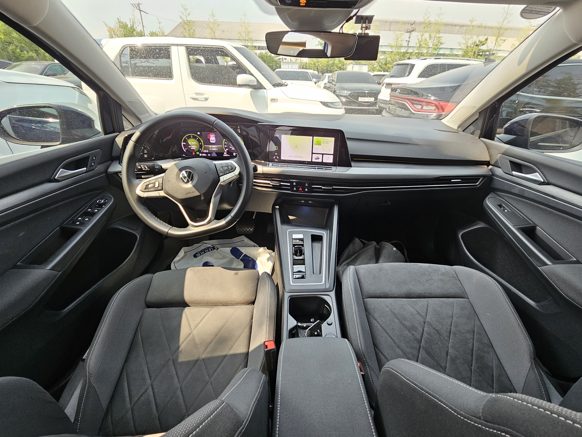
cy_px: 214
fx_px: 235
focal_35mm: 14
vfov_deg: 85.7
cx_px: 303
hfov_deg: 102.0
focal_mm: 2.2
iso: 160
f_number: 2.2
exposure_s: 1/77.4
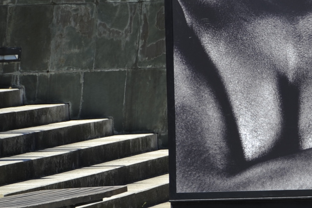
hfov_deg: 3.0
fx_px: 5932
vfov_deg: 2.0
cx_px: 498
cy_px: 144
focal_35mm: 685
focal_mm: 200
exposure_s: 1/250
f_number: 7.1
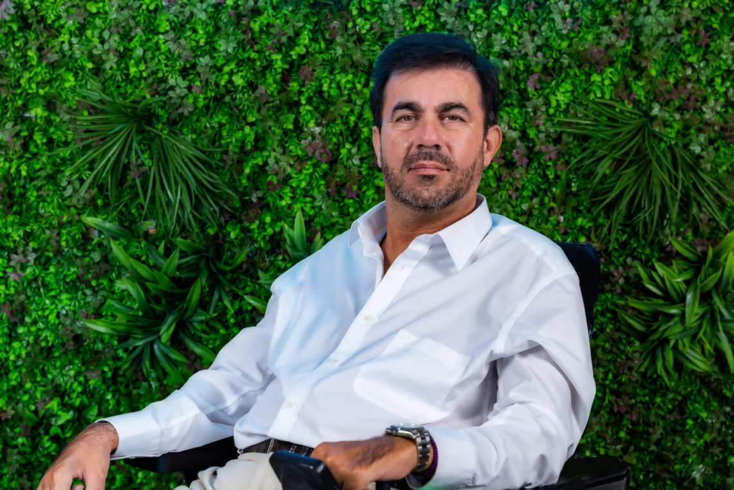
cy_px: 245
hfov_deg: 33.8
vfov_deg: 22.9
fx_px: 1207
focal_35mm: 59
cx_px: 367
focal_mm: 59.2
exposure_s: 1/100
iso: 1250
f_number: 5.6
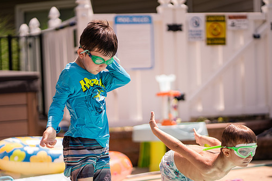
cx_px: 145
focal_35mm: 97
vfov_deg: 14.1
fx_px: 733
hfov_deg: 21.0
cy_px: 100
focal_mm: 85
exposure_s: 1/4000
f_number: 1.8
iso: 200
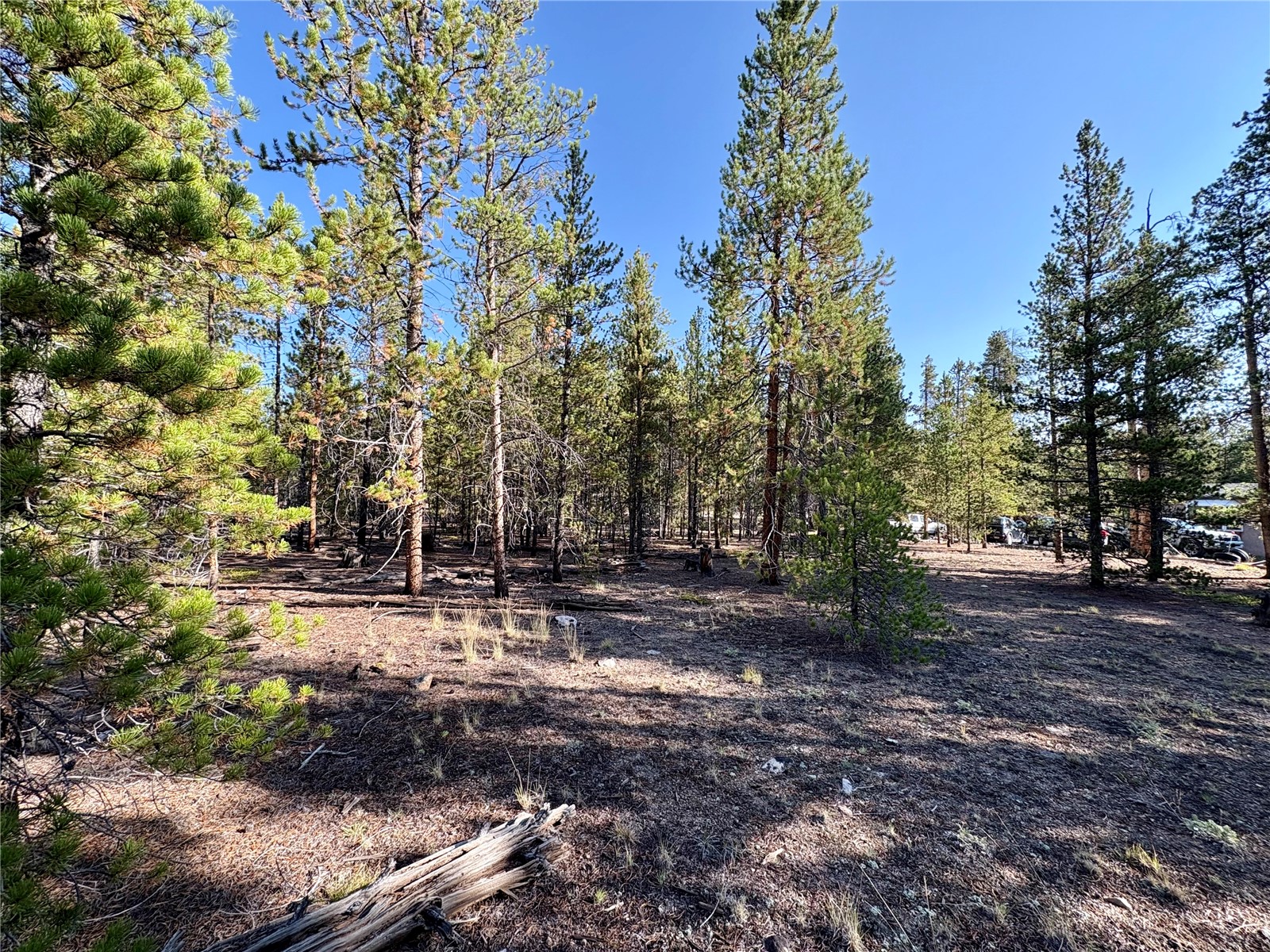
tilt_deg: +2.2
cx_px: 635
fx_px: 514
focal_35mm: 14
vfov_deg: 85.7
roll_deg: -1.0
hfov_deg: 102.1
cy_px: 476
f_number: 2.2
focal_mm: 2.22
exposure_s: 1/359
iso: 64
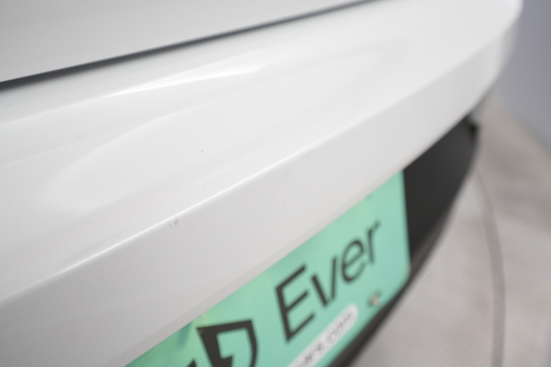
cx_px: 276
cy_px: 184
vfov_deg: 46.4
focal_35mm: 28
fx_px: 428
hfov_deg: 65.5
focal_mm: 28
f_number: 4.5
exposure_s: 1/100
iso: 1250
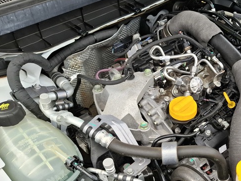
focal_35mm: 38
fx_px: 265
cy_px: 120
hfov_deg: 46.6
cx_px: 190
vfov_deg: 37.3
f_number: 1.8
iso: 50
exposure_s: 1/475
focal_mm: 5.54
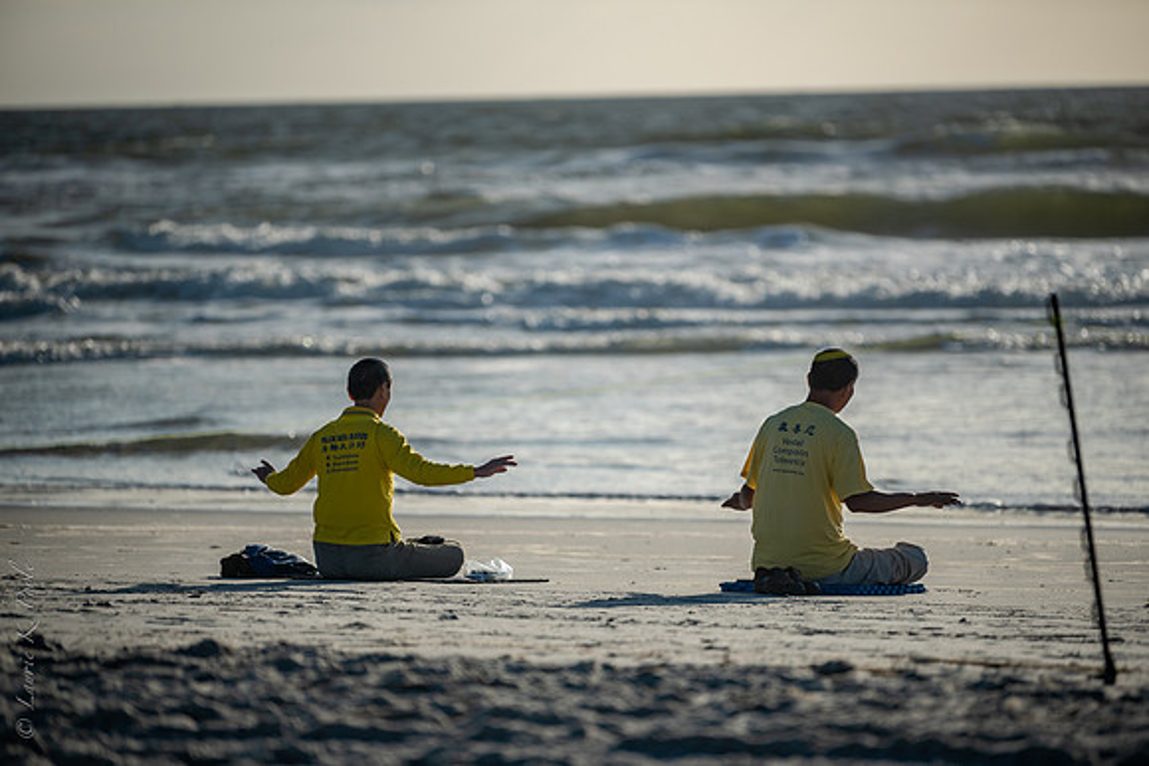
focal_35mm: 200
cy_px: 383
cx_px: 574
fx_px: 6385
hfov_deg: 10.3
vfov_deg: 6.9
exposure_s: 1/4000
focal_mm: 200
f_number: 2.8
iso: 200
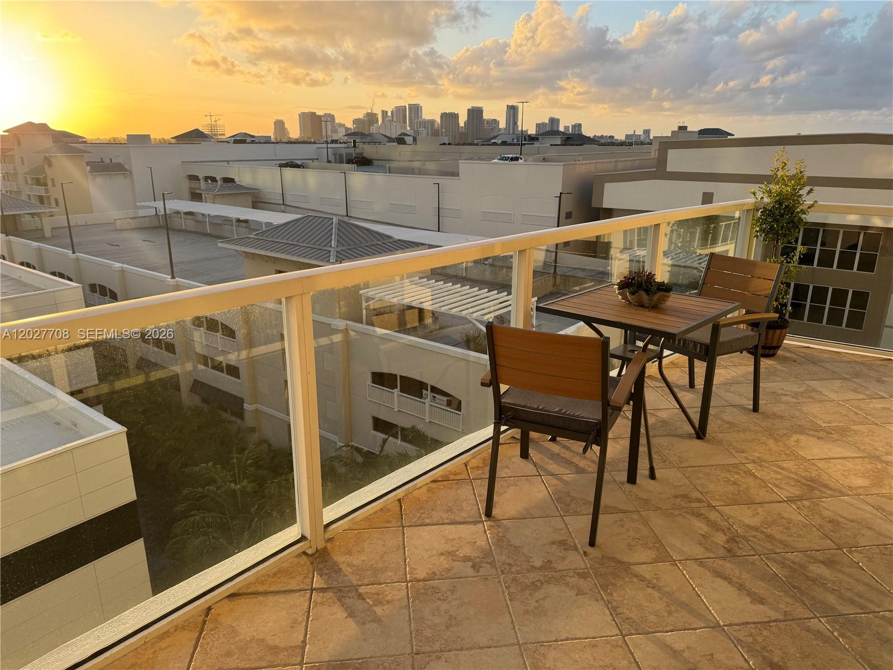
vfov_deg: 56.8
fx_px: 619
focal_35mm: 24
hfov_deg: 71.6
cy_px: 335
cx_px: 446
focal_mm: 6.76
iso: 80
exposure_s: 1/723
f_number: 1.78
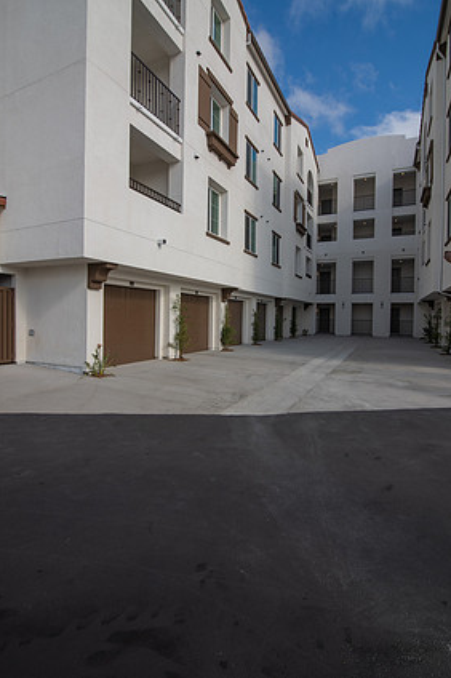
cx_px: 235
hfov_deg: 70.3
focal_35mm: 17
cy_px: 320
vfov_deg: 93.2
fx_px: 320
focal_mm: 16
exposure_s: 1/250
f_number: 8
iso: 125
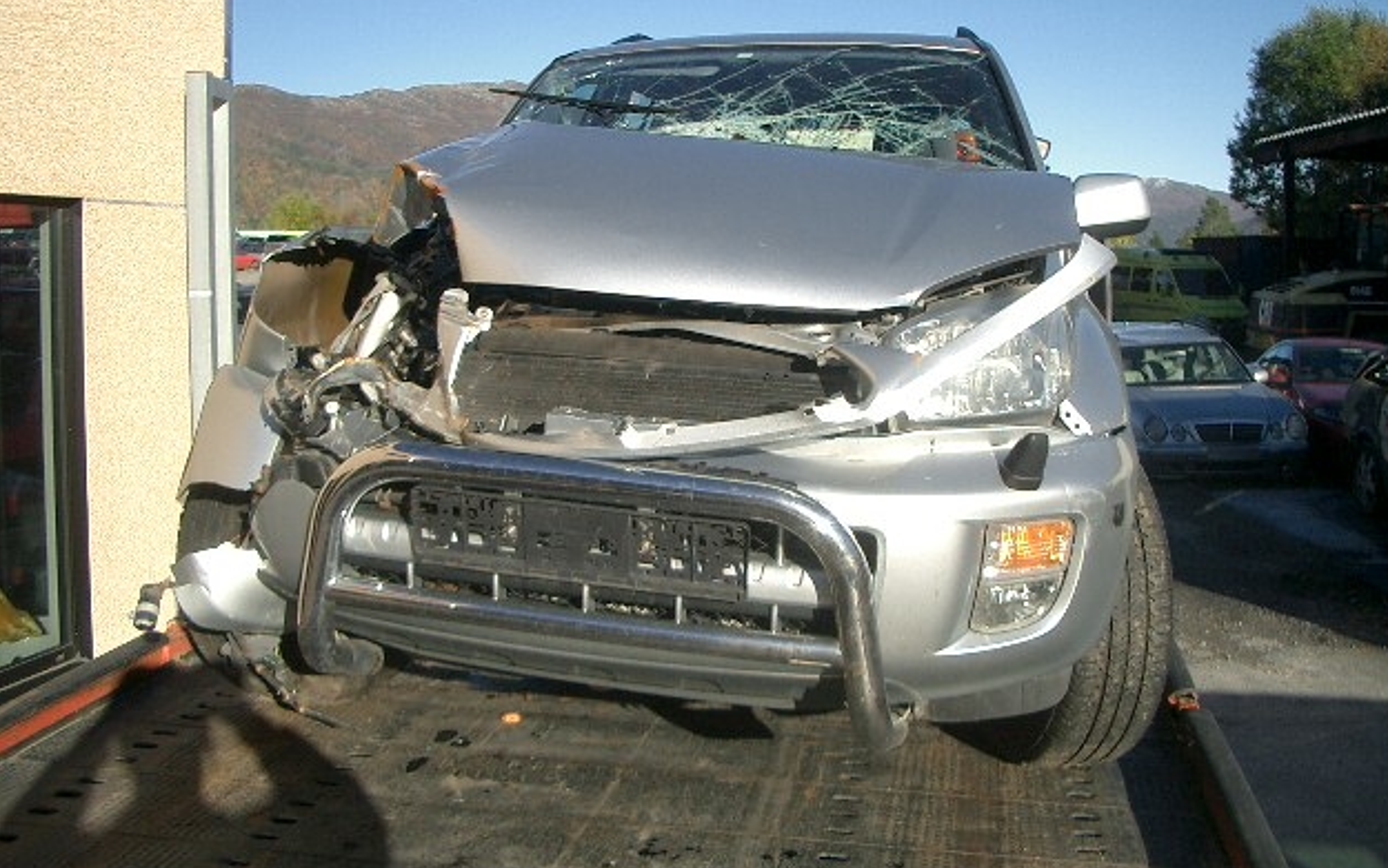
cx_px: 708
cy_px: 355
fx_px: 1438
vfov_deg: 33.5
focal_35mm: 38
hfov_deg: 51.5
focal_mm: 5.8
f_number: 2.6
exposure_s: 1/1000
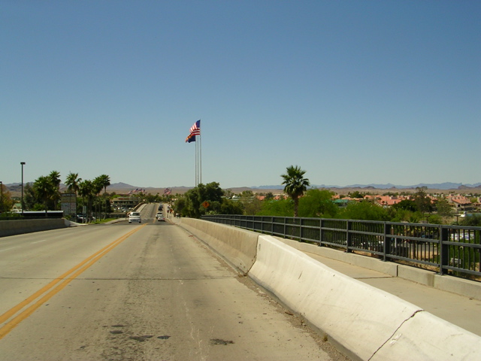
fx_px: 528
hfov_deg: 49.0
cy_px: 180
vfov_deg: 37.7
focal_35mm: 38
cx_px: 240
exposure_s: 1/538
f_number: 5.6
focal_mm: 5.8
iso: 50
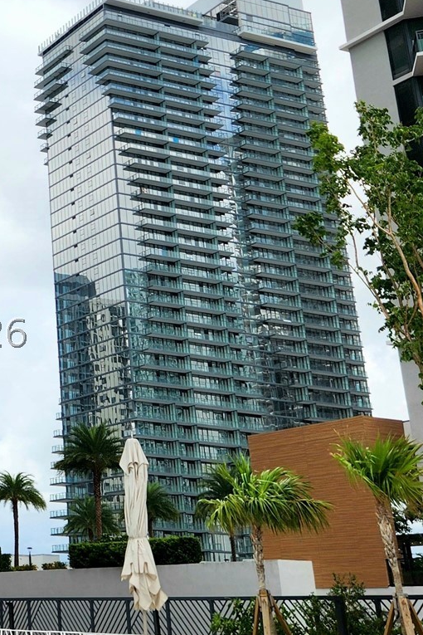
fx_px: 881
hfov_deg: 25.4
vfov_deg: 39.6
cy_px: 332
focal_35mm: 50
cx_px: -23
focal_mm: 5.4
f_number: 1.8
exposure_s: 1/3333
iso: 20
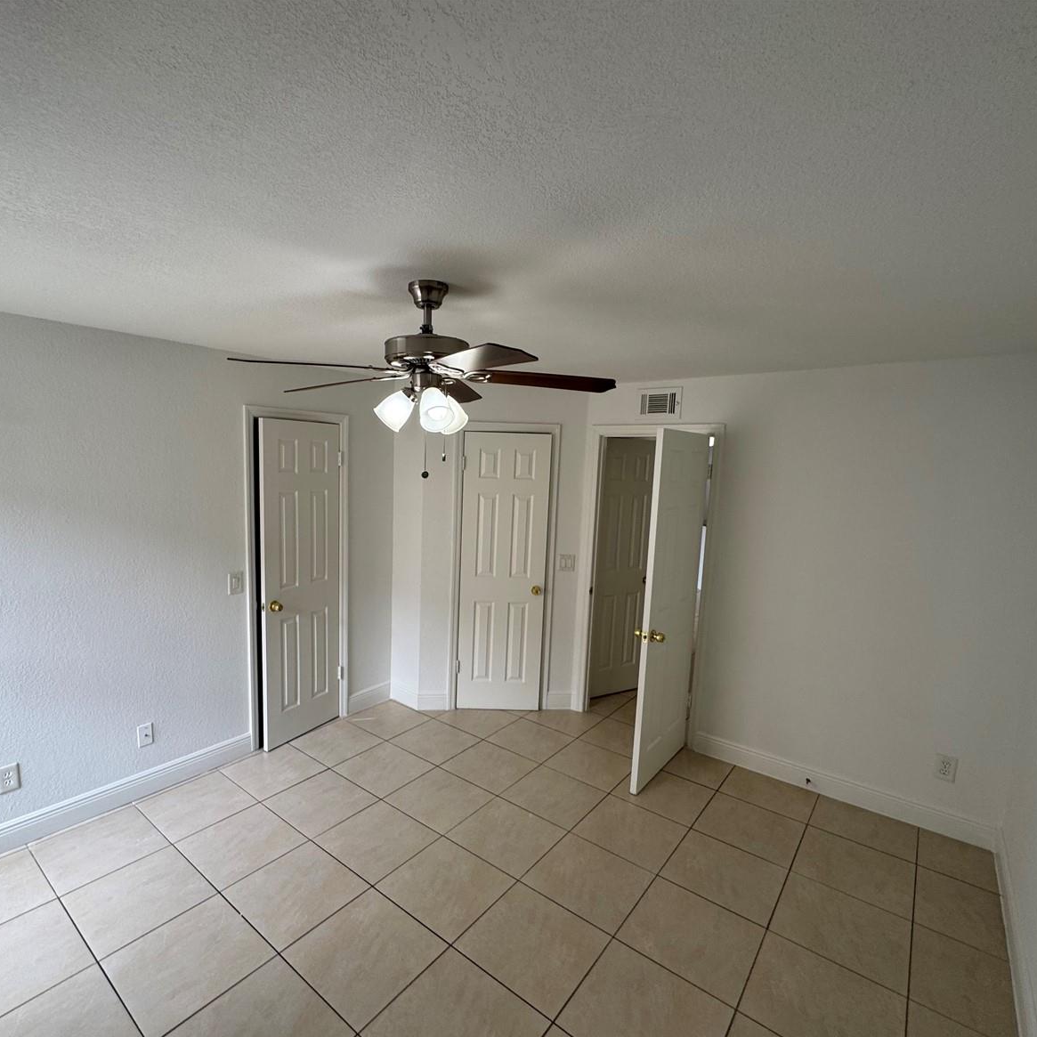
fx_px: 576
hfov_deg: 83.7
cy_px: 531
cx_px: 464
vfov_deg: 84.0
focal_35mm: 17
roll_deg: -1.4
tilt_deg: -7.9
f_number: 2.2
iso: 50
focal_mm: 2.22
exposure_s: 1/99
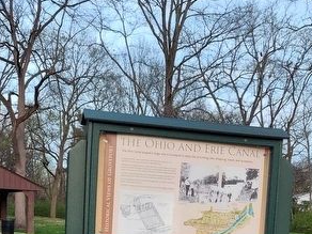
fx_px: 568
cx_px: 151
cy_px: 259
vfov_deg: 22.0
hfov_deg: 30.7
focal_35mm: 63
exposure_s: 1/442
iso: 100
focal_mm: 5.56
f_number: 1.8
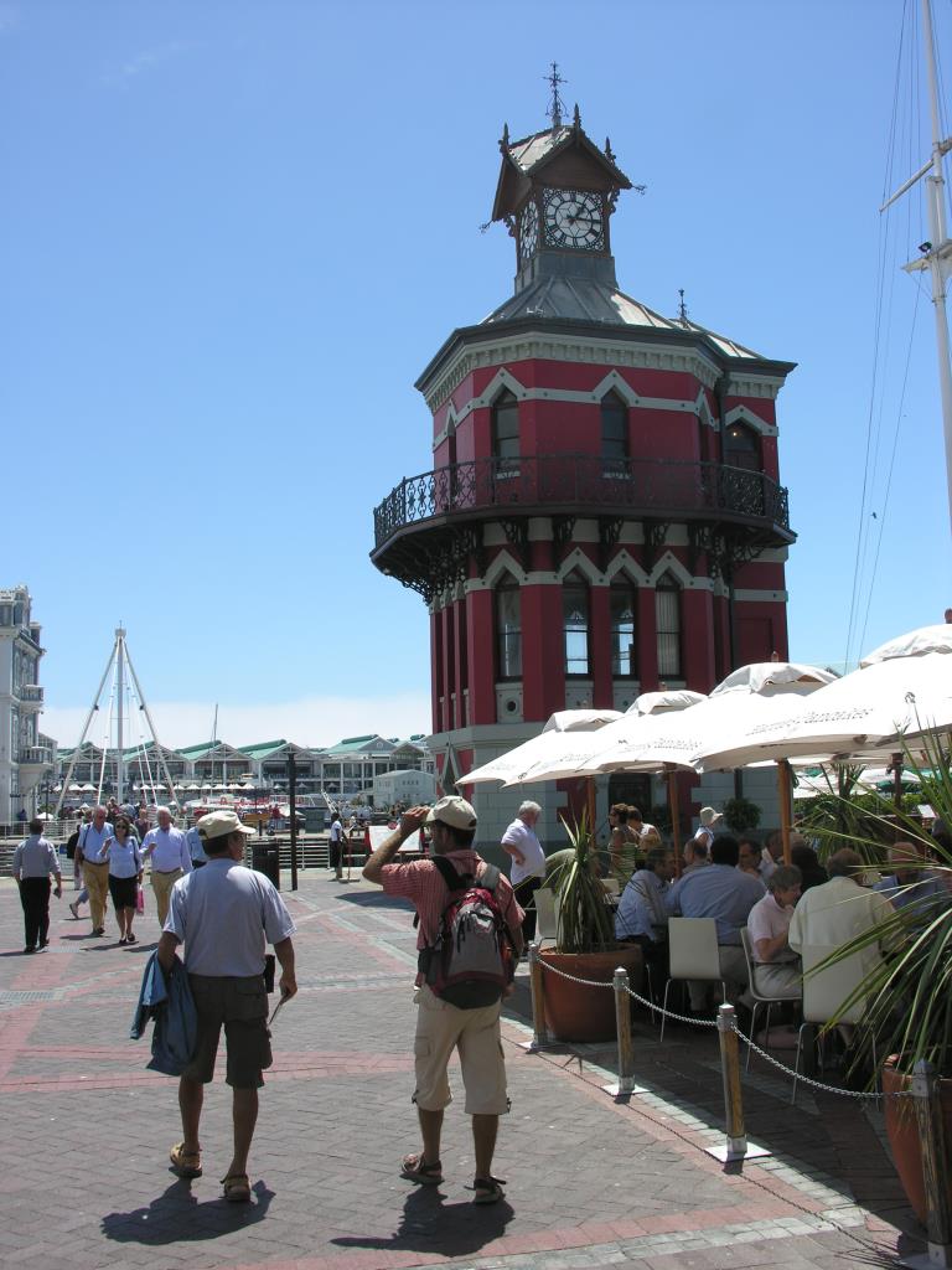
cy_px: 635
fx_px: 1283
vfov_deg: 52.6
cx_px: 476
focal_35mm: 35
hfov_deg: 40.7
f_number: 6.3
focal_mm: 8.9
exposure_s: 1/239
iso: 50
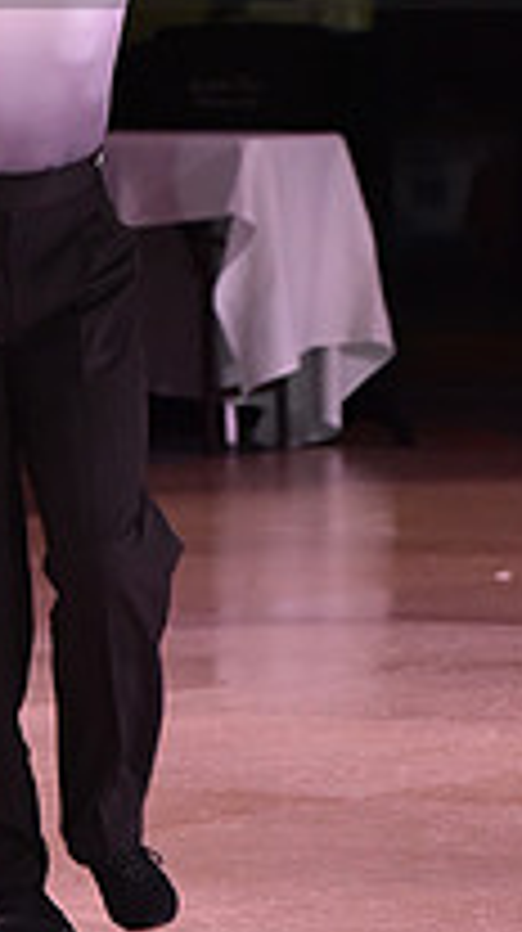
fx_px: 13054
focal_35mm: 529
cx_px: 11
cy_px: -140
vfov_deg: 4.1
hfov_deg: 2.3
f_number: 5.6
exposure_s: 1/320
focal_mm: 180
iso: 2500
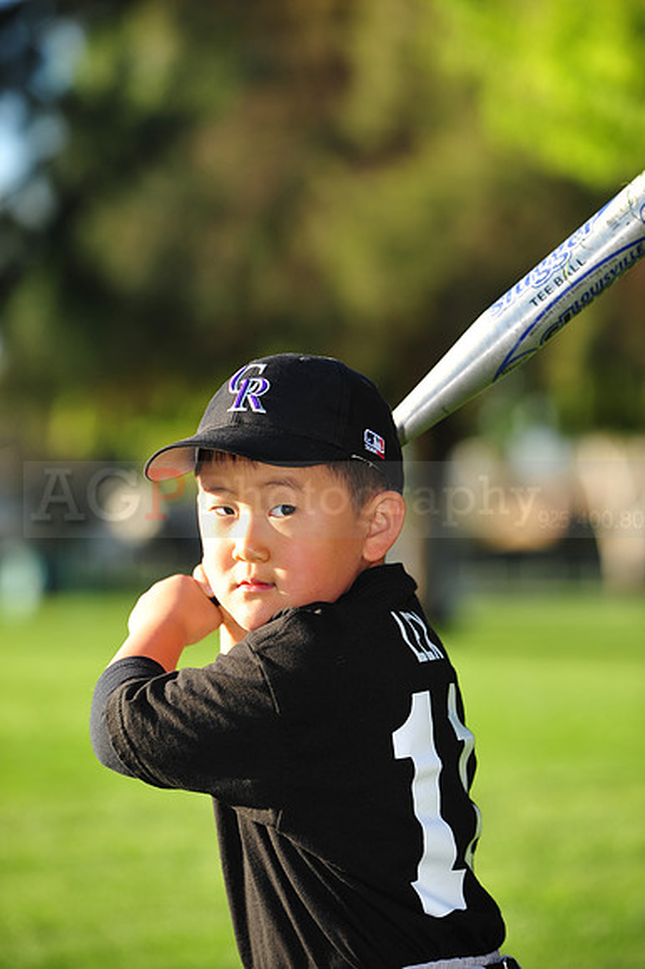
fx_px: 3901
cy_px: 484
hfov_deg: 9.5
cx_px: 322
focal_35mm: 145
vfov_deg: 14.2
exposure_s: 1/500
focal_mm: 145
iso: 200
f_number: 4.5
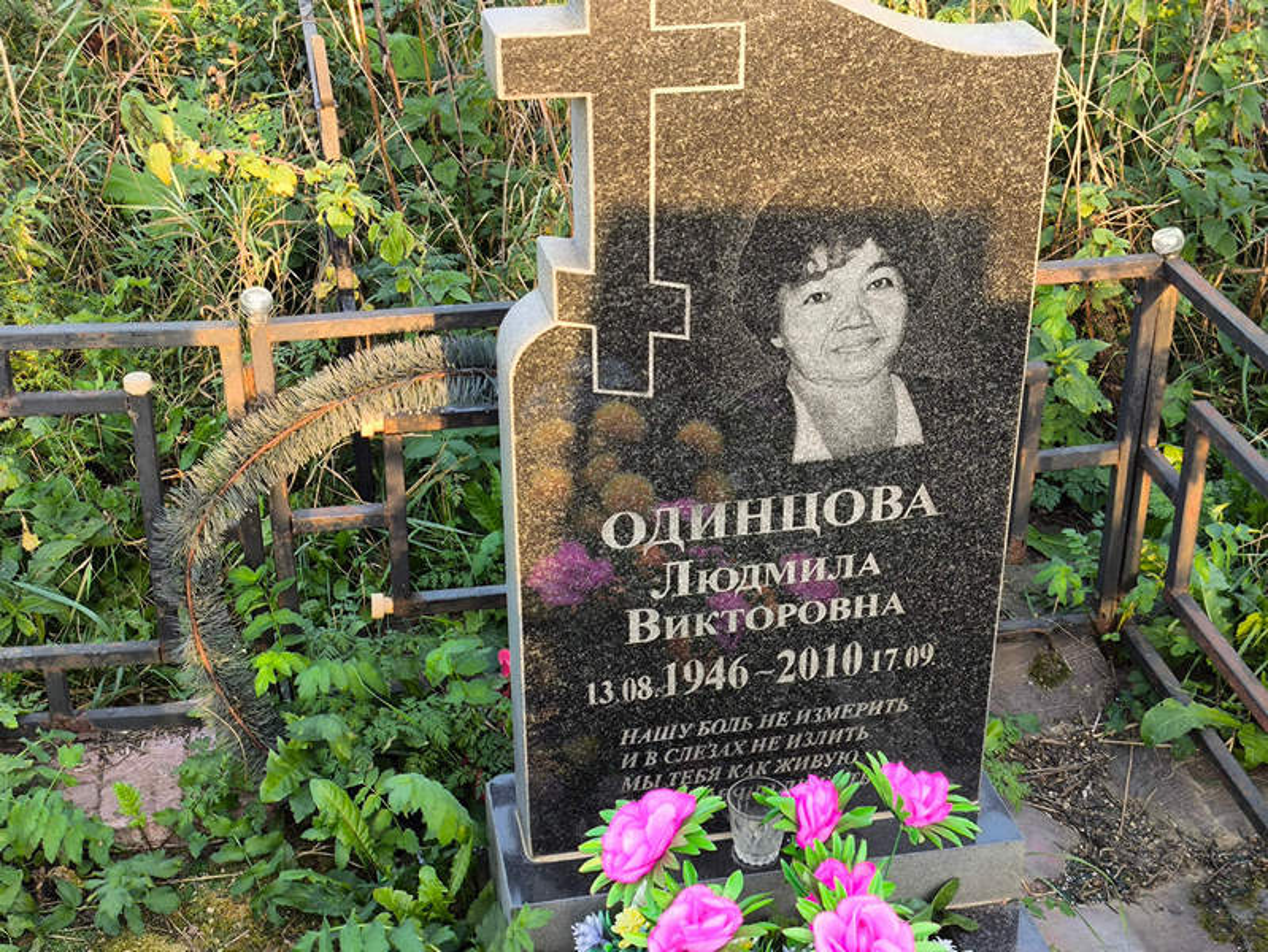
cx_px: 634
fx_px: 1832
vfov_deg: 29.1
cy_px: 476
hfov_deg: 38.2
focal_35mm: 50
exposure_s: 1/100
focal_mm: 4.71
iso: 64
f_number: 1.7
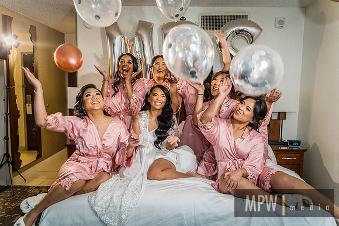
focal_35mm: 28
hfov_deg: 65.5
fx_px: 264
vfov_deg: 46.4
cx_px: 170
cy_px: 113
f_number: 3.2
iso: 1250
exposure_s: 1/80
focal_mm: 28
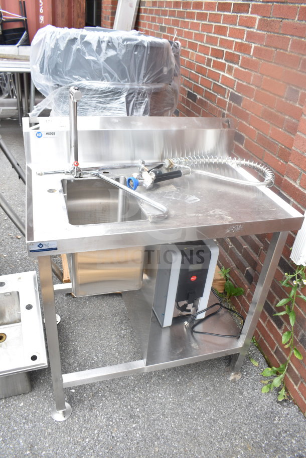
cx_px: 153
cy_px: 229
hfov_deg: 47.9
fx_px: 344
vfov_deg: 67.4
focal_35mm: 27
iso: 200
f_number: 4.5
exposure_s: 1/80
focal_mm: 18
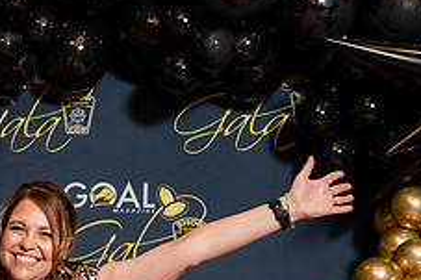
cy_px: 275
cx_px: -43
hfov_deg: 24.5
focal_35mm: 77
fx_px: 900
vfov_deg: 17.3
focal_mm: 28
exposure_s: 1/200
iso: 1600
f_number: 4.5
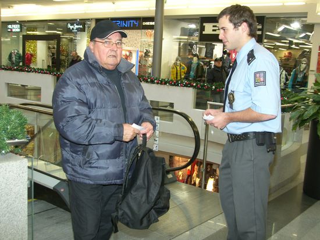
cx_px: 160
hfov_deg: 46.8
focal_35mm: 40
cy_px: 120
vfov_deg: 36.0
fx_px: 370
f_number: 2.5
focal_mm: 10.3
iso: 50
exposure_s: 1/40
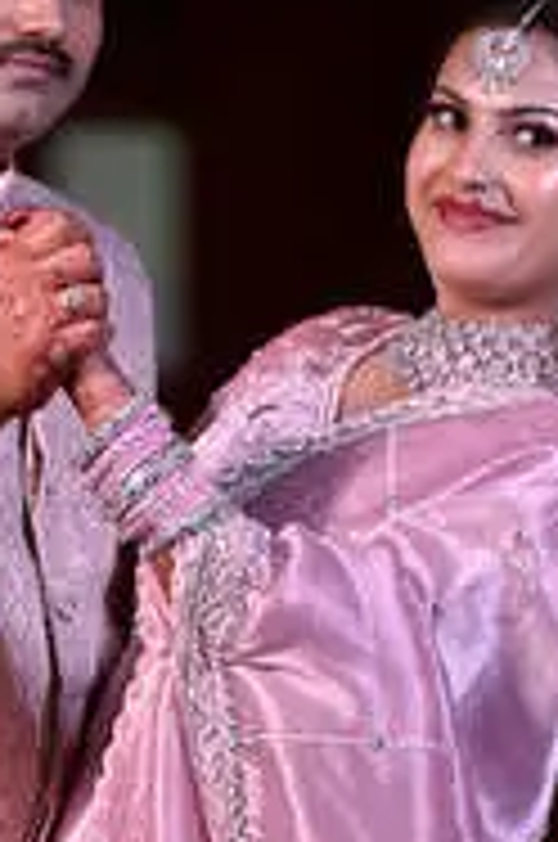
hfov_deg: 1.6
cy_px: 1108
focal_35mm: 857
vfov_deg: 2.4
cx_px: 130
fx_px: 19998
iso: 400
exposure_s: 1/250
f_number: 2.8
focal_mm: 200
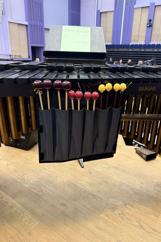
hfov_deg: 51.3
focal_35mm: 25
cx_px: 84
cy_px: 121
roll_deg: -2.2
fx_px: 168
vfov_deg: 71.5
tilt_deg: -19.2
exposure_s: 1/50
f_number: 1.78
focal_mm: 6.76
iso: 320
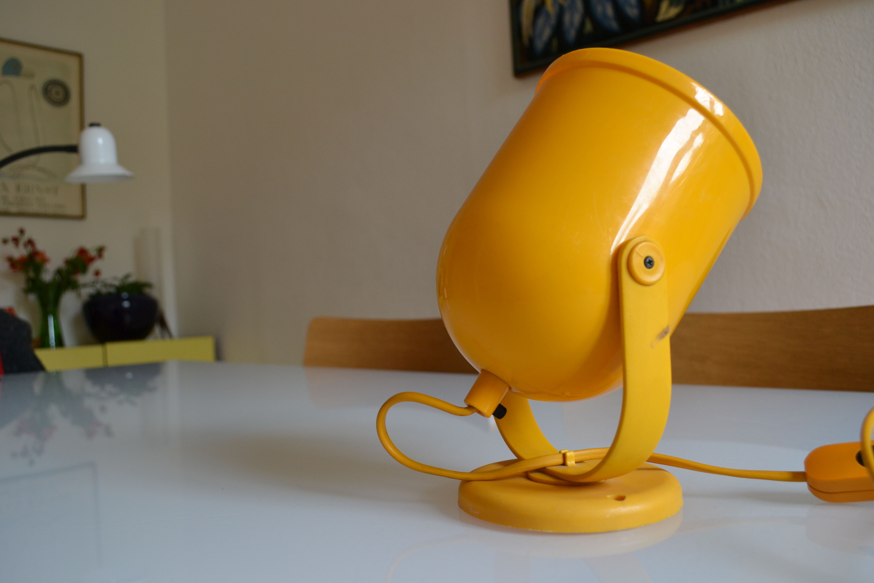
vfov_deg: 43.6
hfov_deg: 61.9
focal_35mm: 30
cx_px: 437
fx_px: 728
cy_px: 292
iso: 360
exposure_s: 1/125
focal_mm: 20
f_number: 5.6
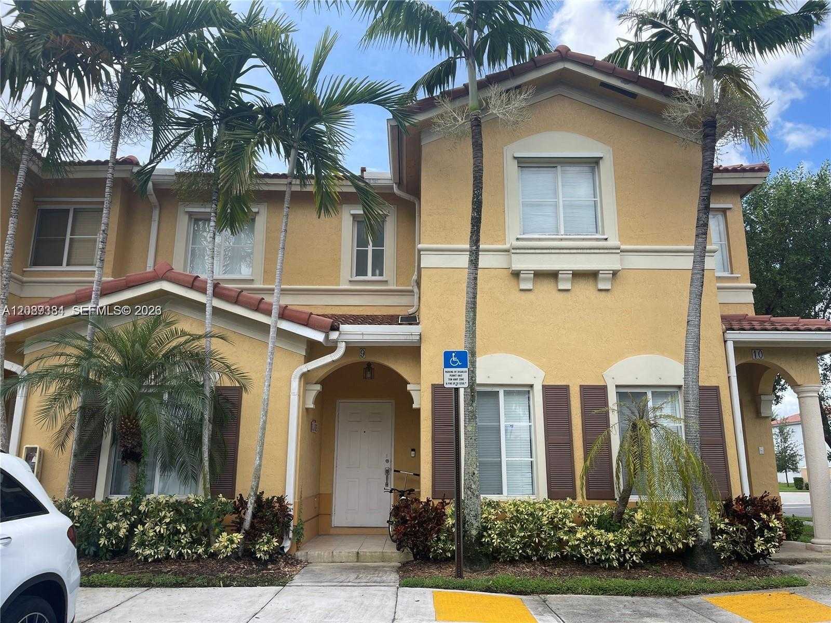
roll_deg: -0.6
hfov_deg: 67.3
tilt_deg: +12.0
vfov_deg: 53.1
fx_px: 624
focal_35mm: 26
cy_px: 312
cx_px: 416
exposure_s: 1/1739
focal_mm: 5.1
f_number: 1.6
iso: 32
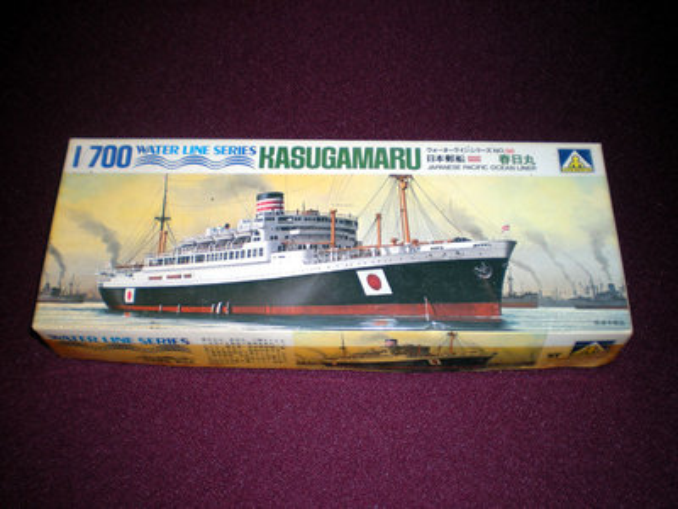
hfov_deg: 49.0
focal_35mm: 38
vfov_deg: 37.7
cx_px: 339
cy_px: 254
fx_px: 744
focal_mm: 6.3
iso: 64
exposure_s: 1/60
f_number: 3.1
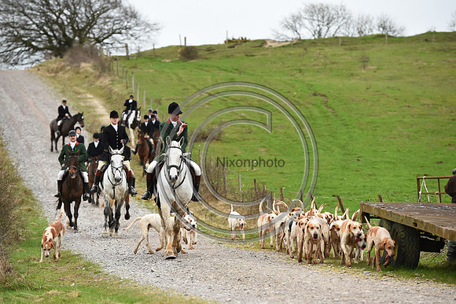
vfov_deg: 8.6
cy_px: 152
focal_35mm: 160
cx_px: 228
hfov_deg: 12.8
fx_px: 2025
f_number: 4.5
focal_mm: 160
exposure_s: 1/1250
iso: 2200
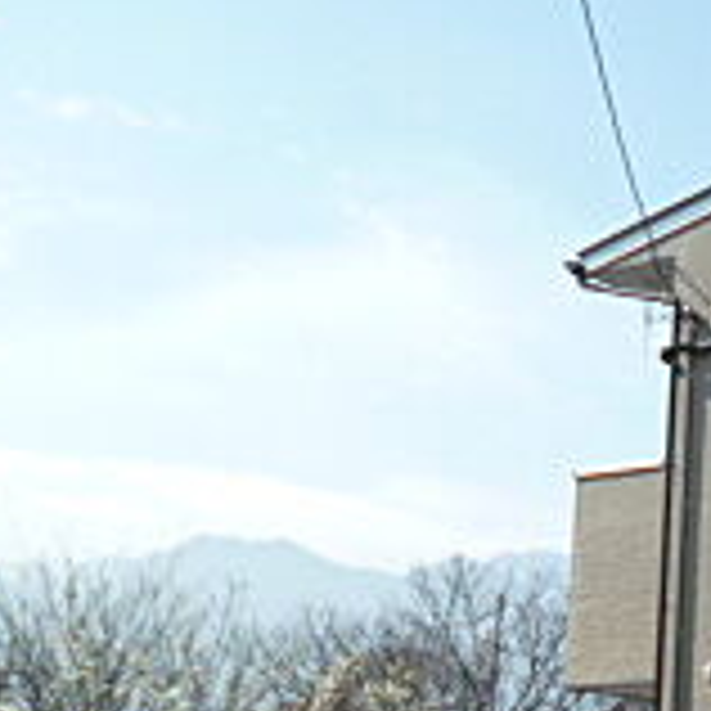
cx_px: 1017
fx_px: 1998
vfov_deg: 19.8
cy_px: 630
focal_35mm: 86
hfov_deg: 18.3
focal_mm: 4.3
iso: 100
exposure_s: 1/1600
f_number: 2.5
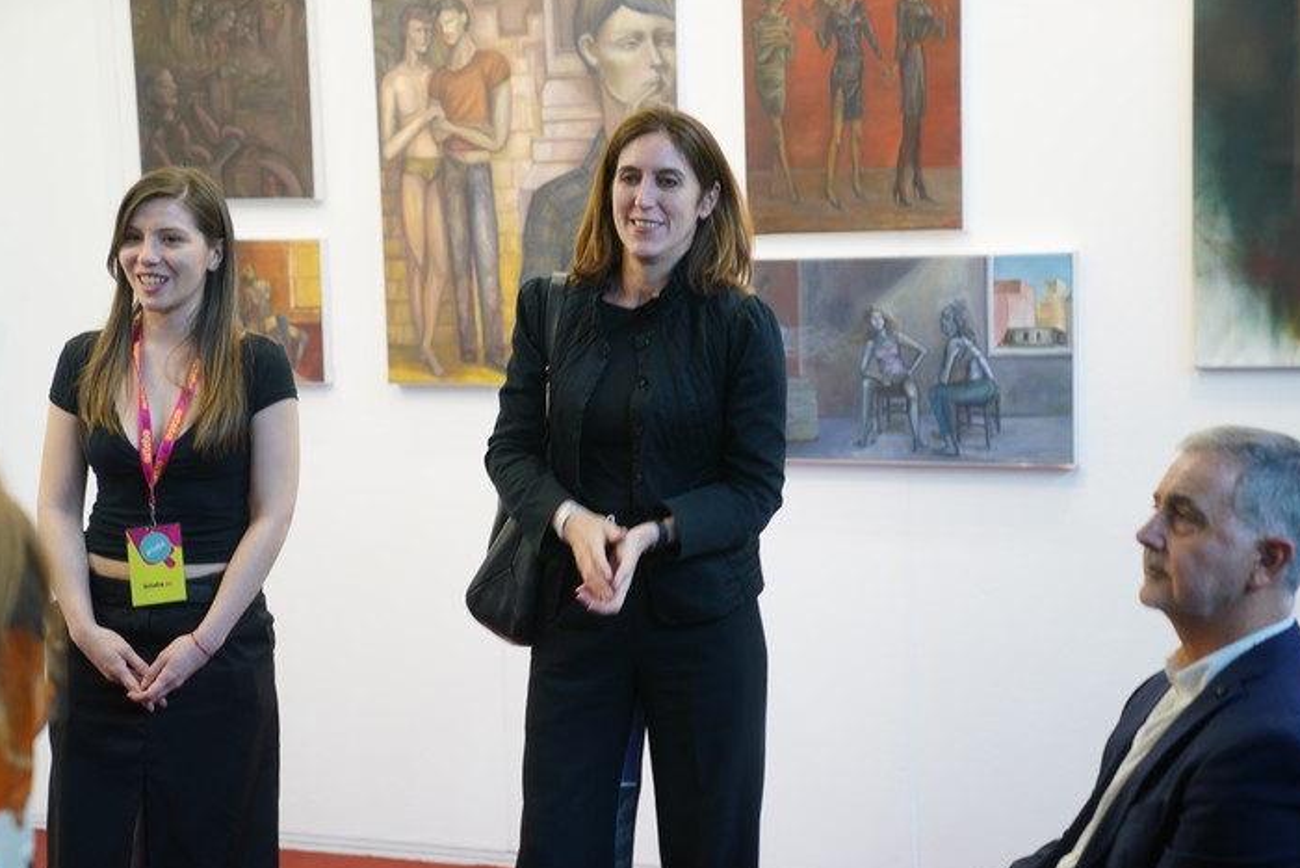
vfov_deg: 18.9
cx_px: 657
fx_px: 2600
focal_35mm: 72
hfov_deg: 28.1
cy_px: 435
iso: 320
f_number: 2.8
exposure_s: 1/80
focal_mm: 70
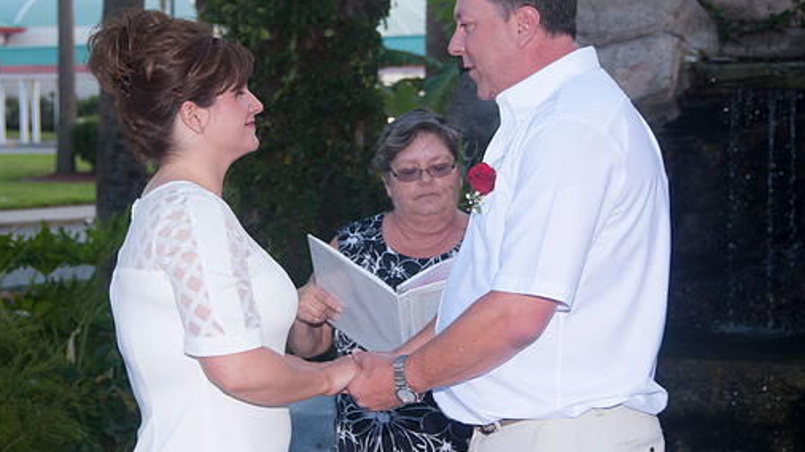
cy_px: 203
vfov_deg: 12.2
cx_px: 379
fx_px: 2112
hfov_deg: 21.6
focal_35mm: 99
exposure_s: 1/250
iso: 200
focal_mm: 55
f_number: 5.6
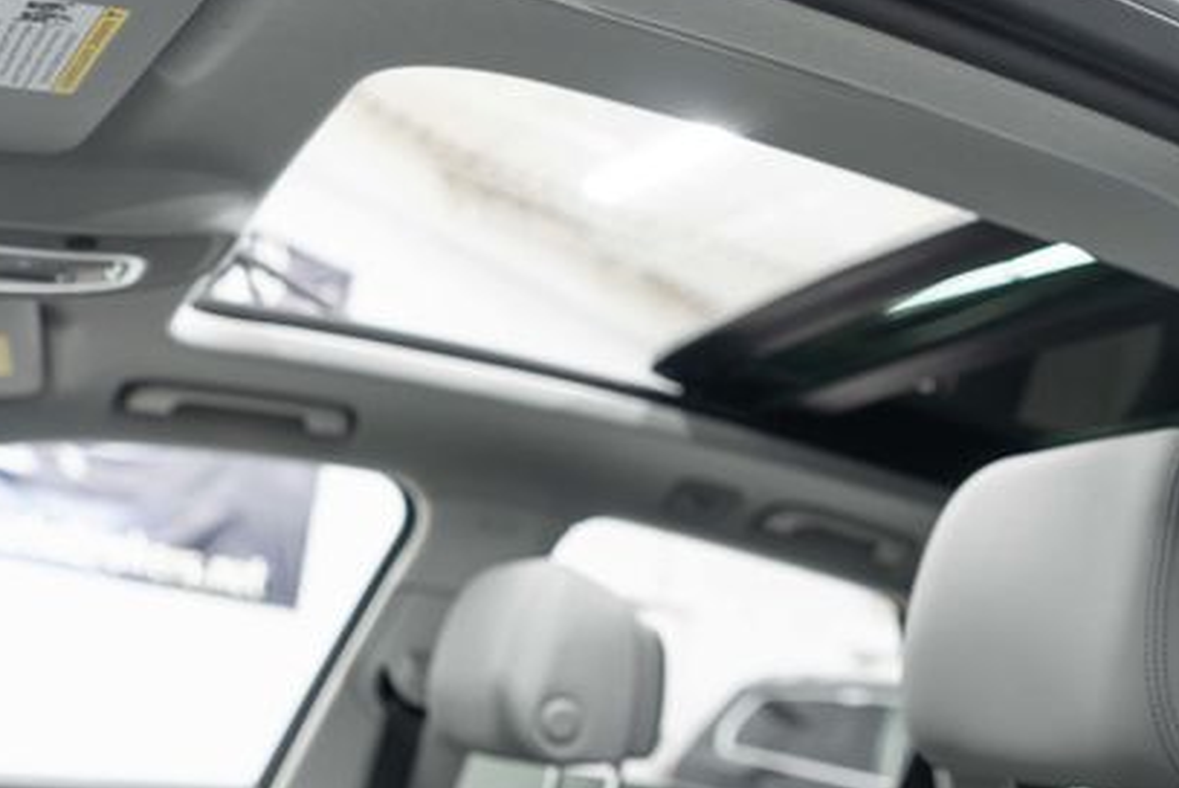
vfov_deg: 30.1
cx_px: 820
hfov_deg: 43.6
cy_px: 578
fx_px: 1442
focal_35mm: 44
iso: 320
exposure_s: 1/40
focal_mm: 28
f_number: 3.2
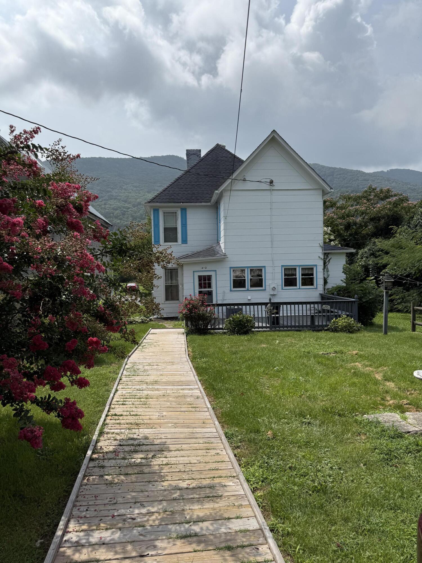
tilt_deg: -1.5
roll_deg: +0.8
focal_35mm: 24
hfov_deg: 56.8
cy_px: 282
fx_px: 390
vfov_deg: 71.6
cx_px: 211
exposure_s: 1/9091
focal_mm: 6.76
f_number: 1.78
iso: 80
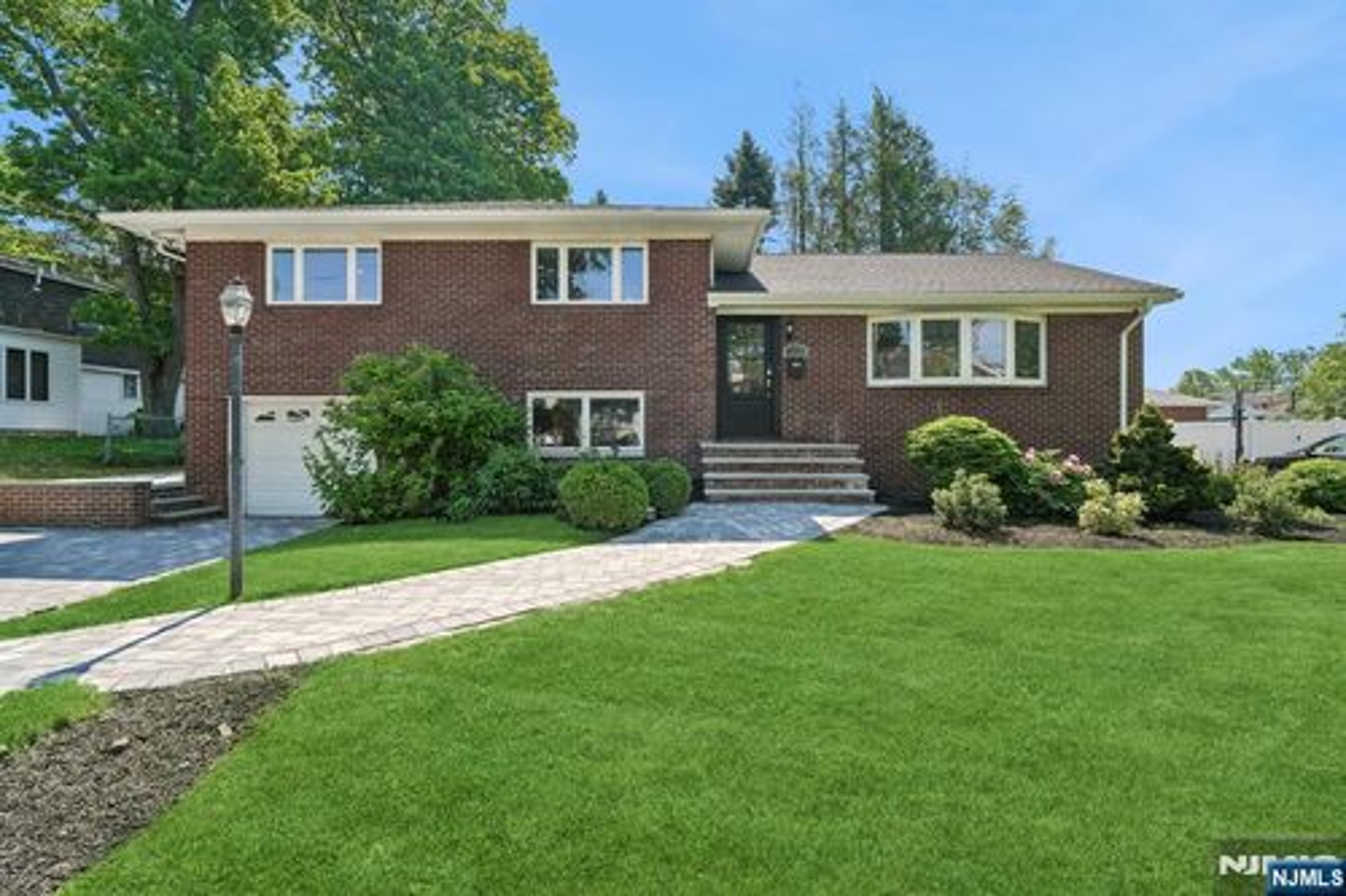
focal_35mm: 16
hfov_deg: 96.8
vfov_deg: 73.7
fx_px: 598
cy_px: 448
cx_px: 673
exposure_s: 1/320
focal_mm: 16
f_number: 8
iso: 400
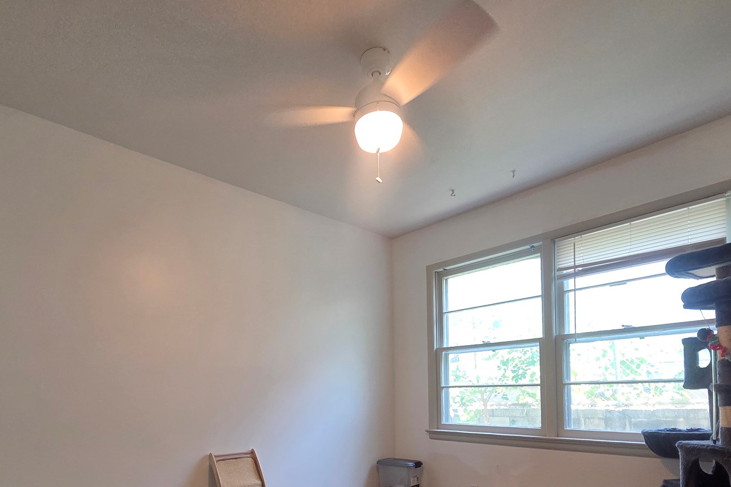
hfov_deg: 83.6
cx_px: 323
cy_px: 378
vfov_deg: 58.0
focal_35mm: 20
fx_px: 406
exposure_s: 1/120
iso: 200
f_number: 2.2
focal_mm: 2.2
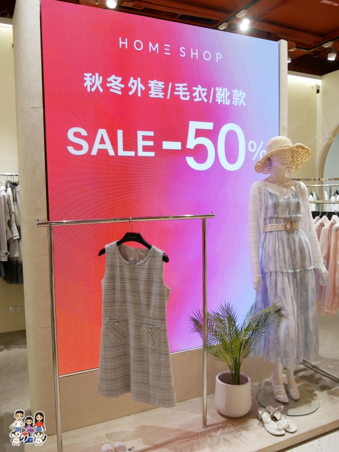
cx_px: 170
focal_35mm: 30
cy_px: 226
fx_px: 391
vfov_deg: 59.9
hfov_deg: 46.8
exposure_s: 1/80
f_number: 3.6
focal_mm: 15
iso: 200
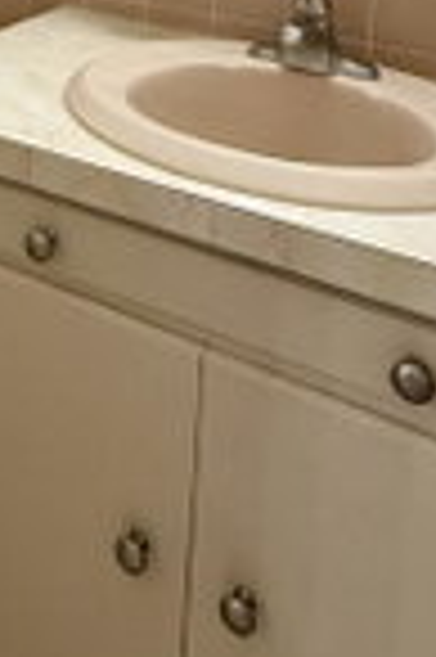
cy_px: -140
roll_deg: -3.0
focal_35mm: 48
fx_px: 874
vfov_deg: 33.3
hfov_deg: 26.0
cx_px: -36
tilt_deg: -4.1
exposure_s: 1/60
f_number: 2.2
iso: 400
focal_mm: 2.22
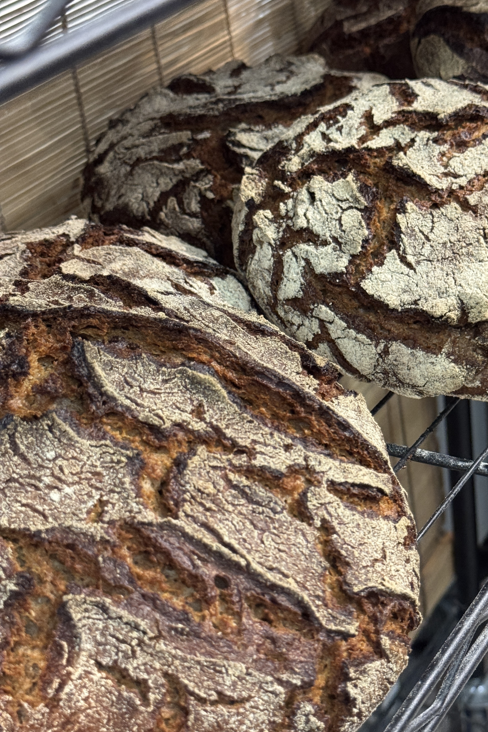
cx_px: 346
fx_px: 1281
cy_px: 416
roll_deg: +7.3
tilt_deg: -33.0
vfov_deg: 31.9
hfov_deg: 21.4
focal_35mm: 63
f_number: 1.78
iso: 250
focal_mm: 6.76
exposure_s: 1/50
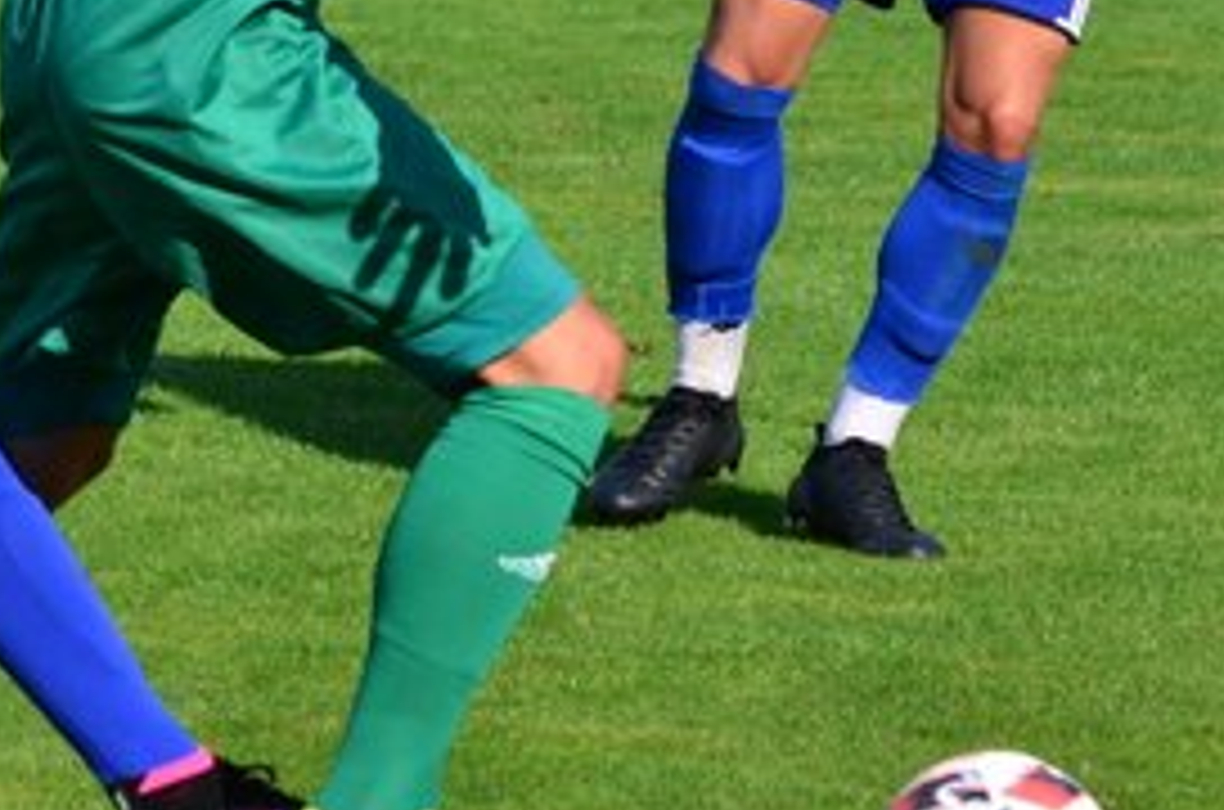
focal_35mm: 496
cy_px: 36
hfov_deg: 4.2
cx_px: 315
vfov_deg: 2.8
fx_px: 16825
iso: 250
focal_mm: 100
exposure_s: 1/1250
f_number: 6.3
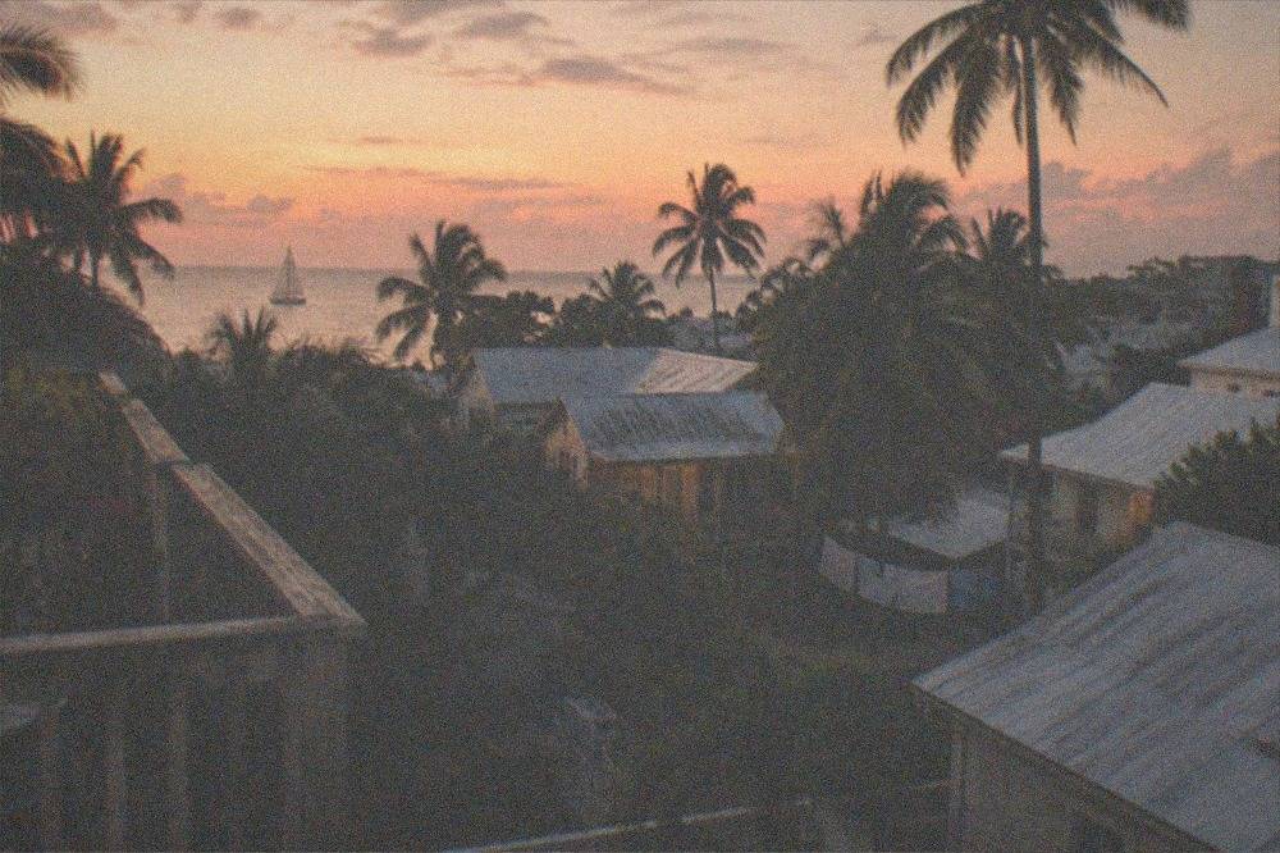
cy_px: 426
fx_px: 853
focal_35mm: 24
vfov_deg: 53.1
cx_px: 640
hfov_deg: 73.8
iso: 2500
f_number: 2.8
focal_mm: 24
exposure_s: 1/100
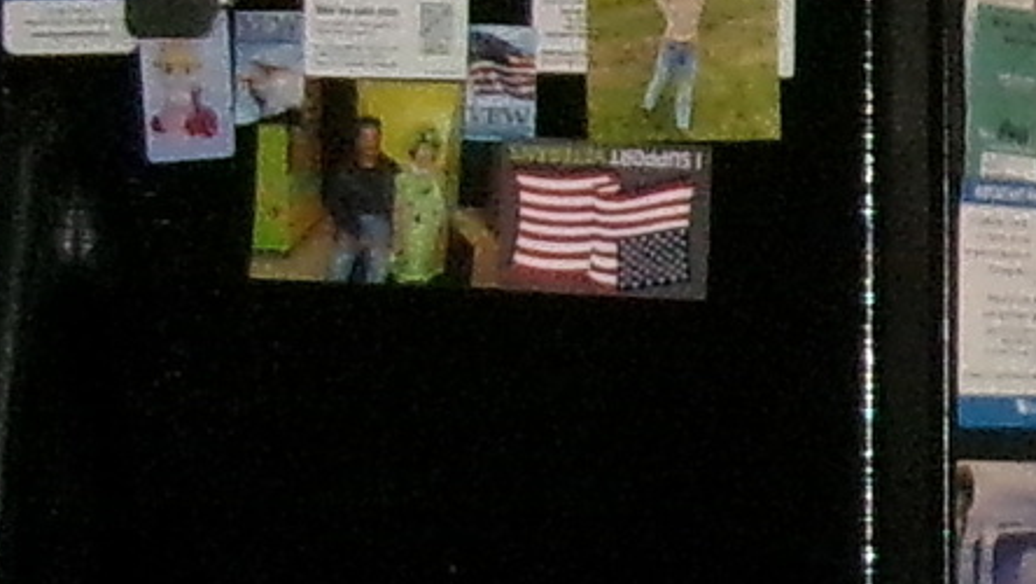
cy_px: 547
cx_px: 2765
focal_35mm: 211
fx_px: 5798
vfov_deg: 5.7
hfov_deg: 8.9
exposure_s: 1/34
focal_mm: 5.1
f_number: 3.9
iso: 608
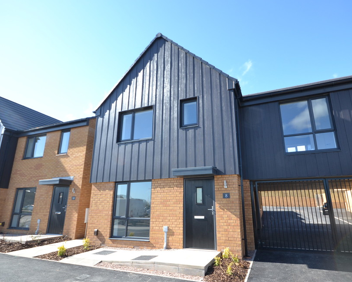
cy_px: 147
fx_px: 204
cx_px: 186
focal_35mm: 20
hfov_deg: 81.4
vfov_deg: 69.2
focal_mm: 11
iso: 400
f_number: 8
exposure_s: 1/250
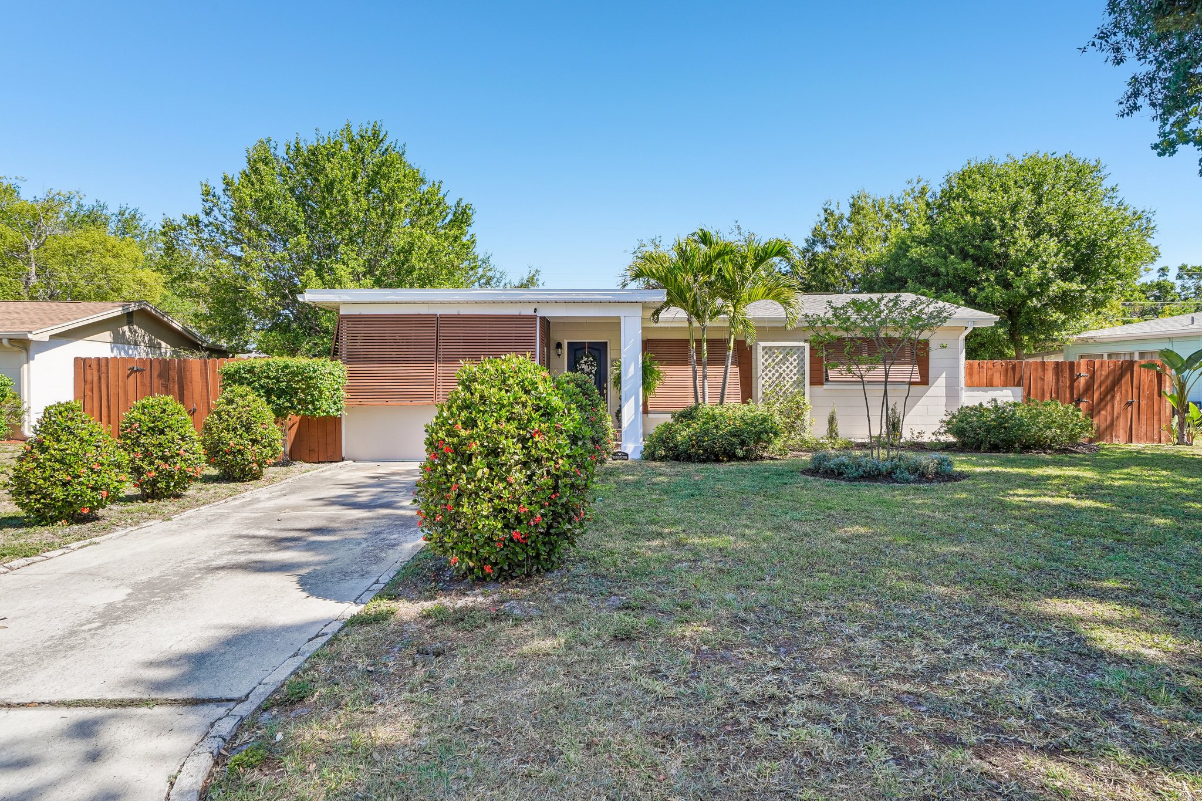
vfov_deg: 63.2
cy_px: 400
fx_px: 651
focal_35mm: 20
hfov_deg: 85.4
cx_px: 601
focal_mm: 13
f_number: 8
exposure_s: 1/90
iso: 100
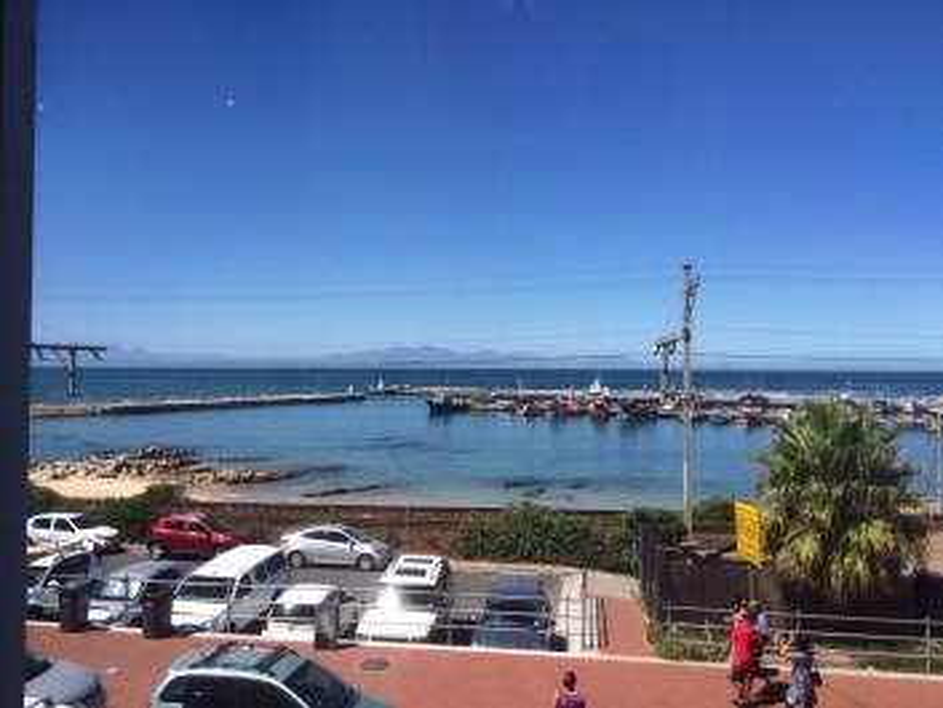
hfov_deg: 61.6
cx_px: 472
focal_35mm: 29
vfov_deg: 48.3
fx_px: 790
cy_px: 354
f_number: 2.2
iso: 32
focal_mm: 4.15
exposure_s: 1/2053
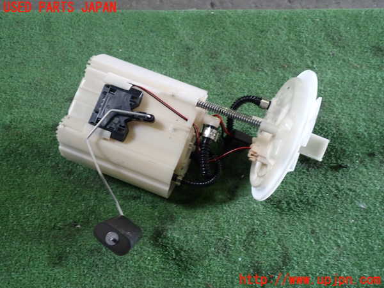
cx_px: 192
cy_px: 144
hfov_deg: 60.0
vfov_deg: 46.8
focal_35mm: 30
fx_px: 333
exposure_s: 1/40
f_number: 2.3
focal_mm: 5.4
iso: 200
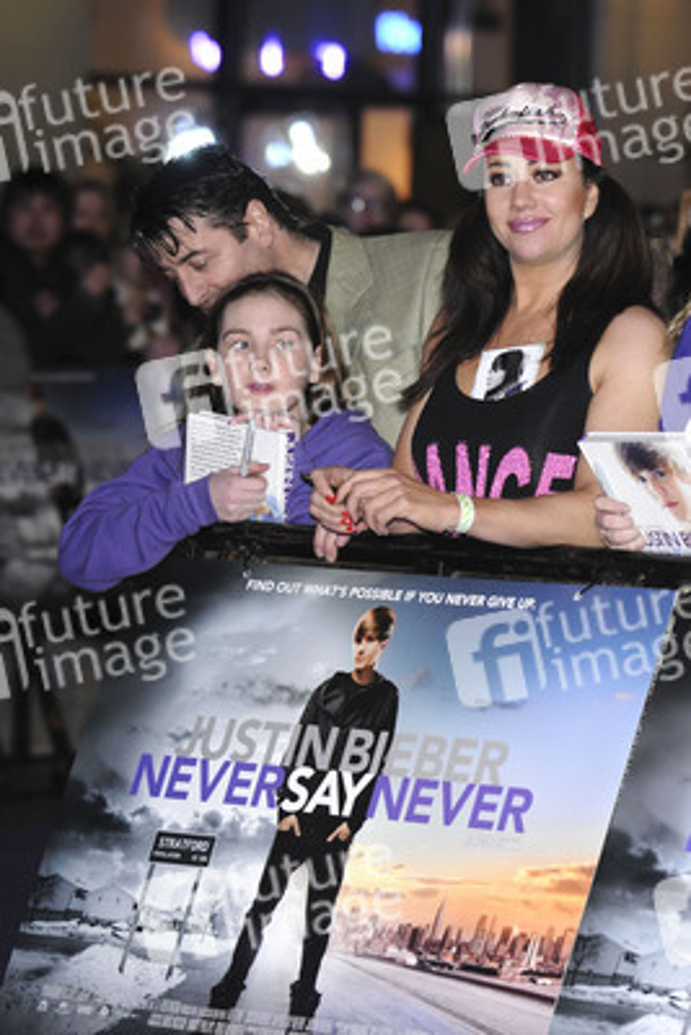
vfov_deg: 13.7
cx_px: 346
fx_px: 4315
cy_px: 518
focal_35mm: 150
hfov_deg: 9.2
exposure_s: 1/160
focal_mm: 100
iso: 320
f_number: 3.2
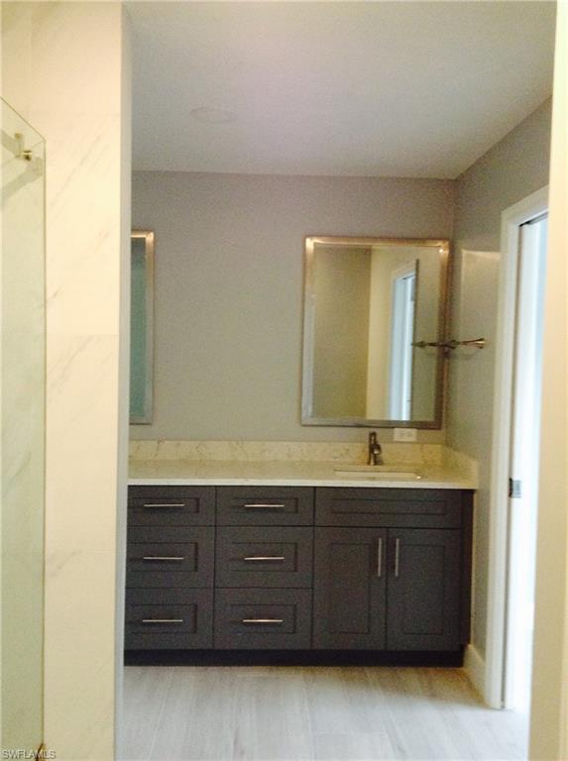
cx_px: 284
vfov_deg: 55.4
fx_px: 724
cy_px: 380
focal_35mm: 33
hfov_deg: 42.8
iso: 160
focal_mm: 3.3
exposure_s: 1/25
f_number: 2.4
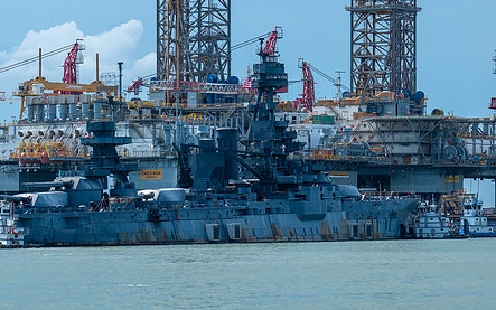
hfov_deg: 12.2
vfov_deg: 7.6
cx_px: 219
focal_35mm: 172
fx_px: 2325
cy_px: 110
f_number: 5
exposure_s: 1/1250
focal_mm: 86
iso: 200
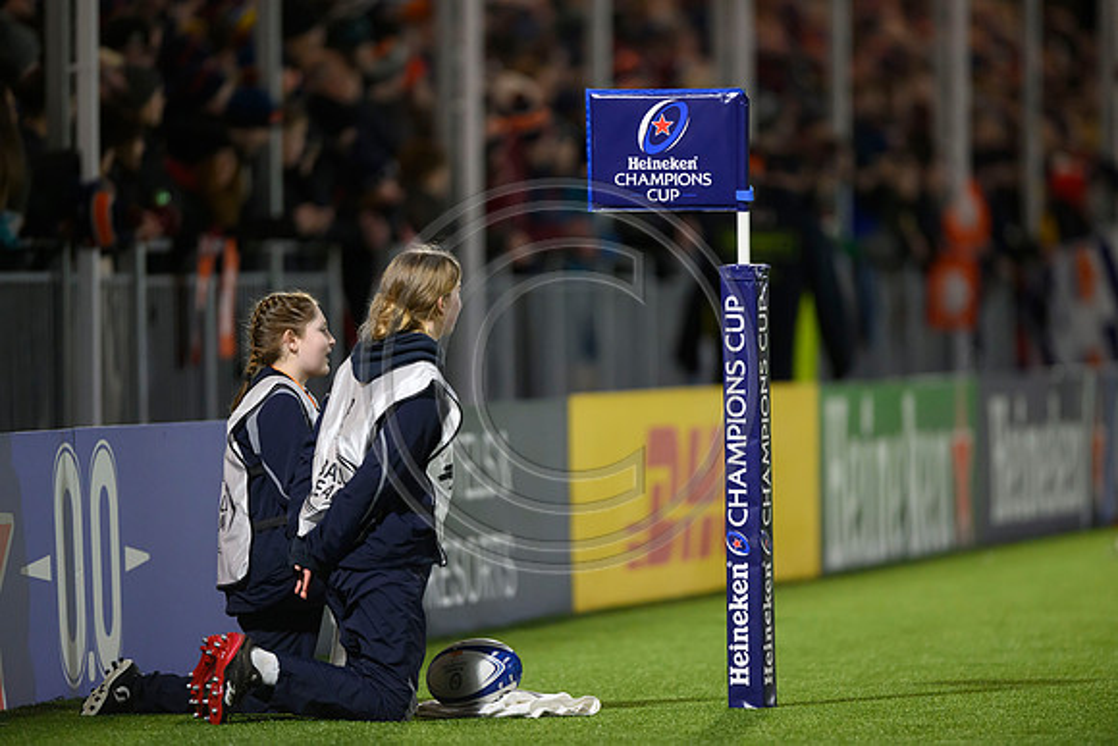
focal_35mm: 400
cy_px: 373
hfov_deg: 5.2
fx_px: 12425
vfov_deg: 3.4
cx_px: 559
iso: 4000
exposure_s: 1/800
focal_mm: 400
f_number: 3.2
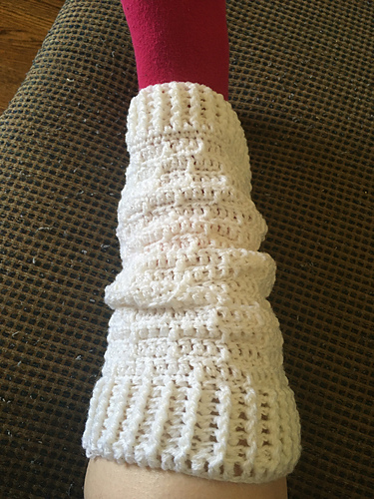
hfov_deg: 48.2
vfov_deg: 61.7
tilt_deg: -68.0
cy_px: 250
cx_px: 187
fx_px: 418
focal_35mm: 29
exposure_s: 1/30
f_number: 2.2
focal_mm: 4.15
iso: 125
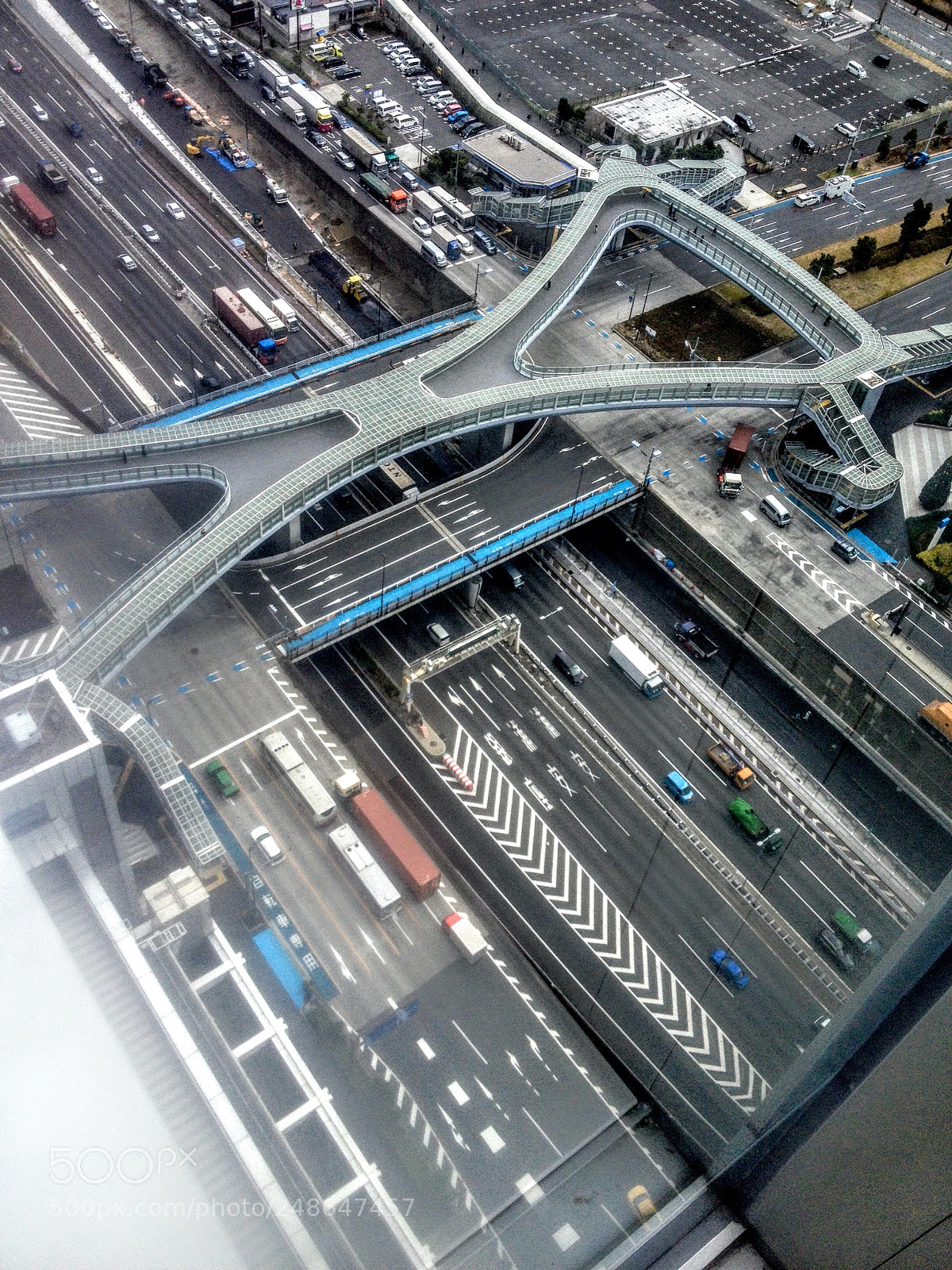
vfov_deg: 52.6
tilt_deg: -49.6
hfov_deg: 40.7
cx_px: 476
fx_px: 1283
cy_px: 635
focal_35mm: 35
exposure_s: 1/502
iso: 50
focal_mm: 4.28
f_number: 2.4
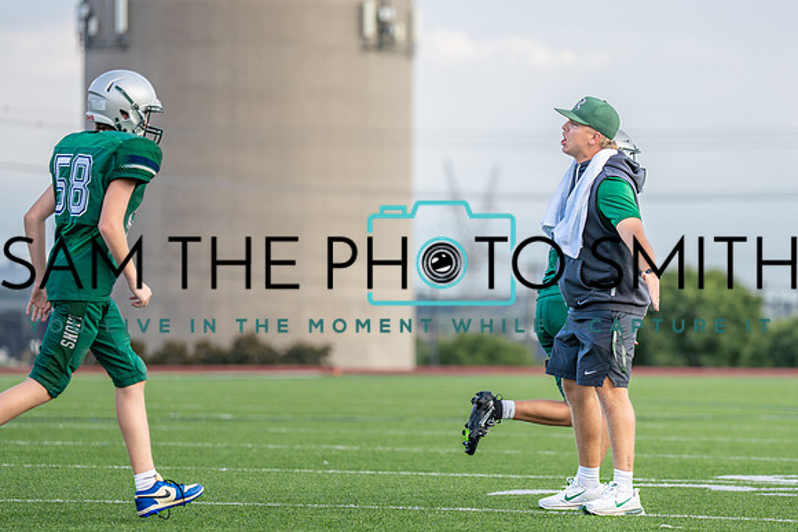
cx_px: 541
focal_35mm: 216
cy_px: 263
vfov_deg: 6.4
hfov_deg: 9.5
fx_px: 4789
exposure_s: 1/1600
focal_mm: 157
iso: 500
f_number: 2.8
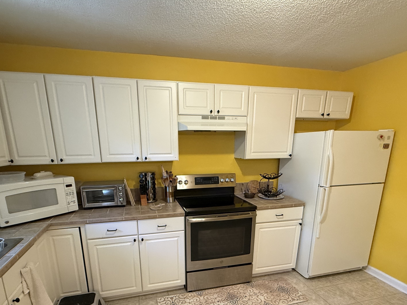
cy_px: 206
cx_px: 198
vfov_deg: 64.1
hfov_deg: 81.7
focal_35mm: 20
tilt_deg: -15.0
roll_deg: -0.4
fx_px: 235
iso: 500
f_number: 2.2
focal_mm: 2.22
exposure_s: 1/60
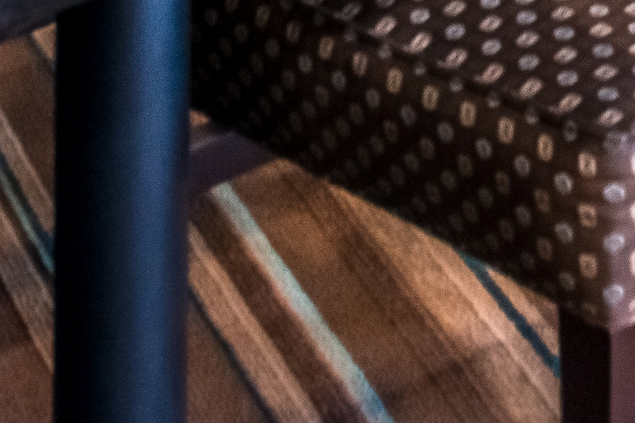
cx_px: 907
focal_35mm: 166
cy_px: -907
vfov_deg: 7.2
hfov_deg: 11.9
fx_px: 2928
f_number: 9.5
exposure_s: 1/13
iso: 640
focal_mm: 24
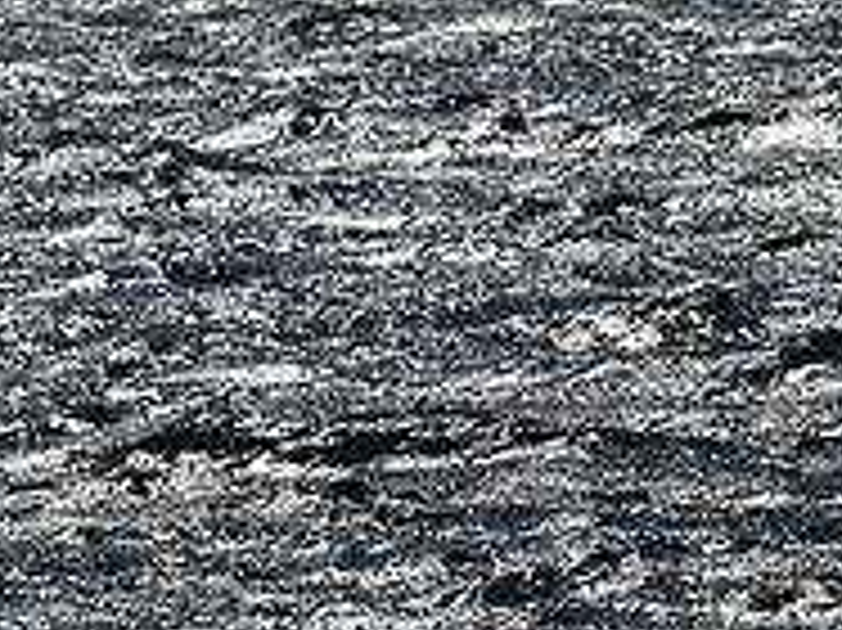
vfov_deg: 0.8
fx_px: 43439
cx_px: -99
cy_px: 452
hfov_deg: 1.1
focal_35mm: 1787
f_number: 6.3
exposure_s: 1/1600
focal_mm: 600
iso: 100
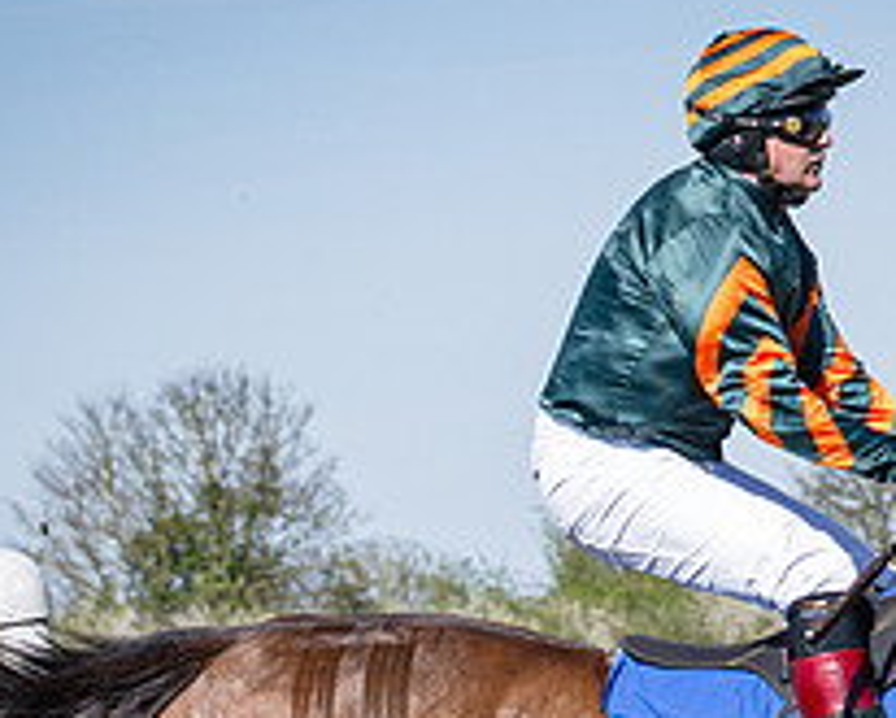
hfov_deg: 4.5
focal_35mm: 427
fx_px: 11329
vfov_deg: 3.6
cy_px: 732
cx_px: 831
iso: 200
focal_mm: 70
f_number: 5
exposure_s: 1/1600
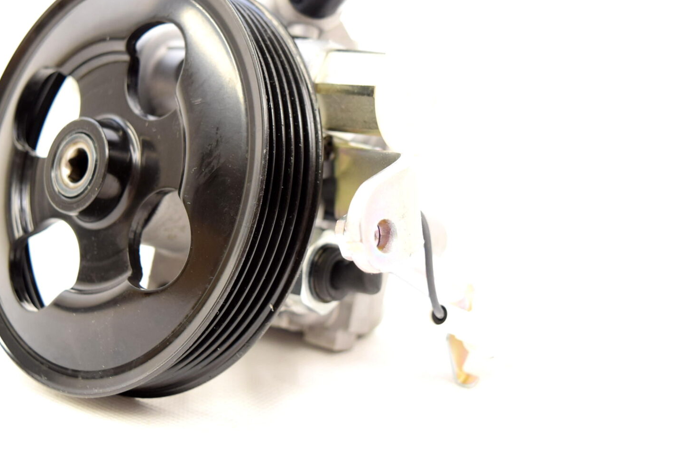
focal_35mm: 52
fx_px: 973
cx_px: 255
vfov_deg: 25.9
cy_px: 148
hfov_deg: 37.9
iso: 400
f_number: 4.5
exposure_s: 1/80
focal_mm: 24
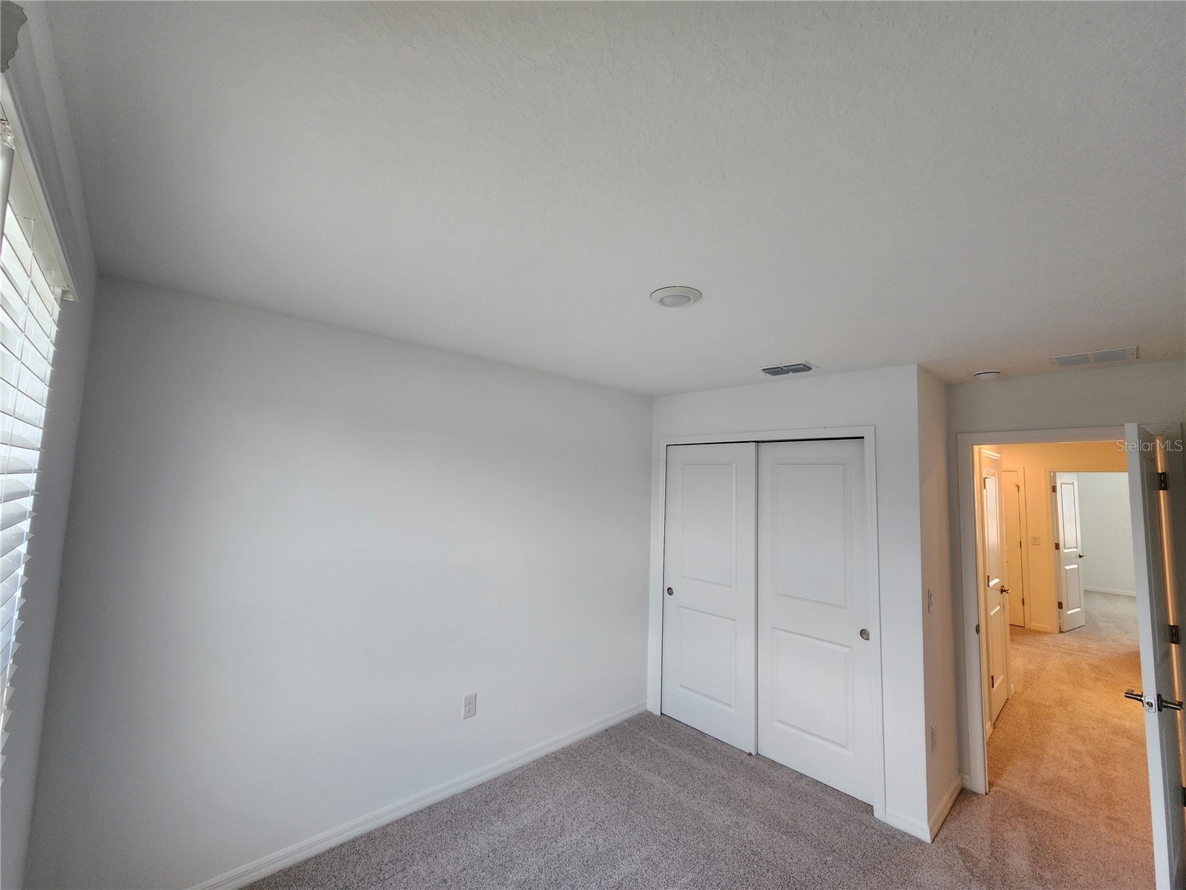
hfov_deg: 106.2
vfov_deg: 89.9
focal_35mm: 13
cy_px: 445
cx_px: 593
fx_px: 445
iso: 125
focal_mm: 2.2
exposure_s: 1/60
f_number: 2.2
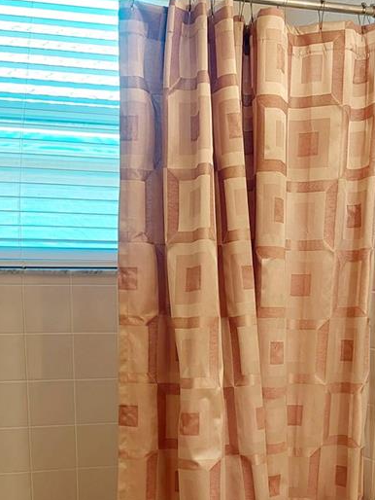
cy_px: 465
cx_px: 169
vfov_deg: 32.4
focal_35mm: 56
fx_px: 808
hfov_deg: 26.1
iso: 80
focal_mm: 5.23
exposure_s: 1/60.2
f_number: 1.8
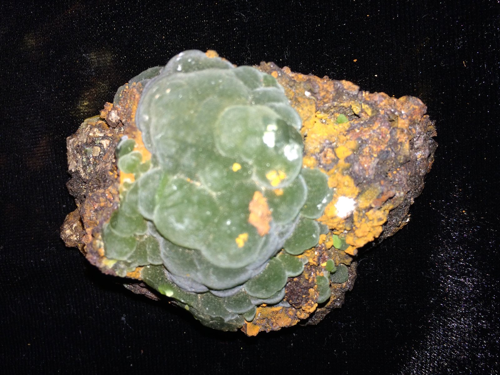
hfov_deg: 60.0
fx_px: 433
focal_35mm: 30
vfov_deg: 46.8
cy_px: 188
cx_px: 250
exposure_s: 1/160
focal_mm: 4.12
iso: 32
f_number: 2.2
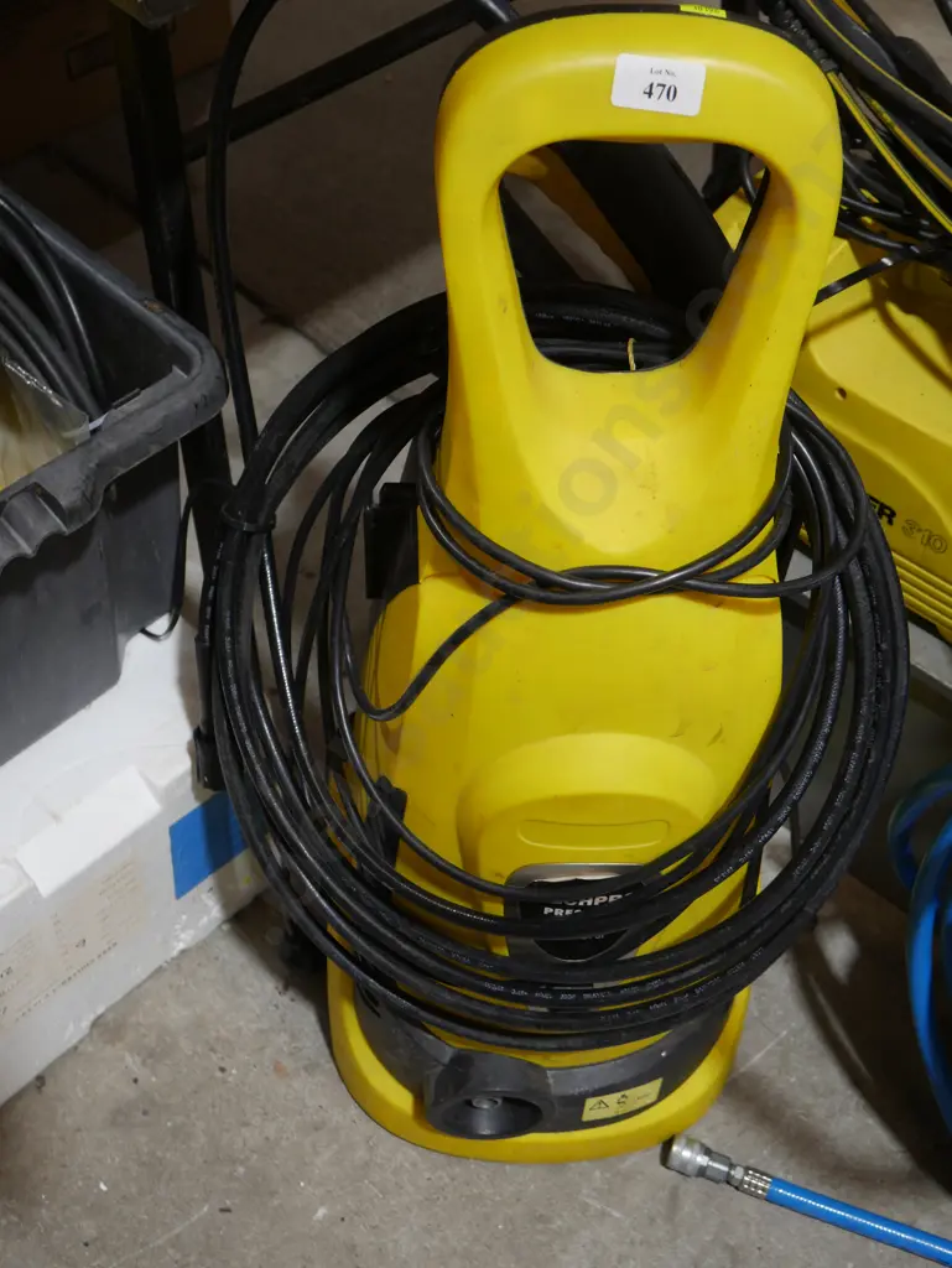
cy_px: 634
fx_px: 1612
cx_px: 476
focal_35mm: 44
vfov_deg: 42.9
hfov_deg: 32.9
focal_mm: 22
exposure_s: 1/60
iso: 320
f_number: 4.7
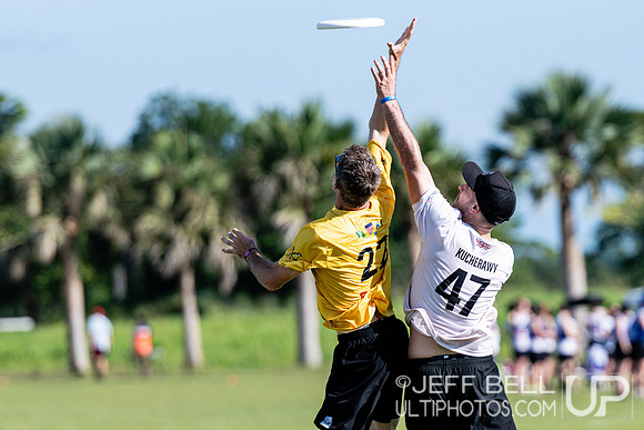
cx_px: 426
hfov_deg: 4.6
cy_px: 278
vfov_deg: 3.1
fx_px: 8021
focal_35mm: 448
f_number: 3.2
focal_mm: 200
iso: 100
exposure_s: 1/1600
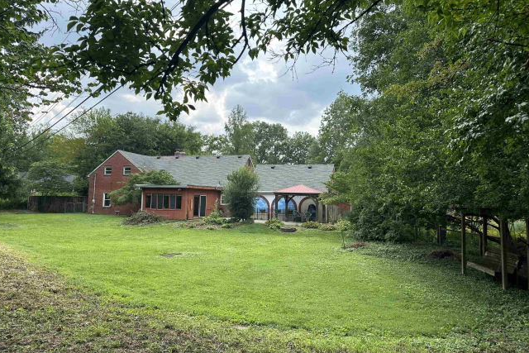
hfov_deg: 69.4
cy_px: 179
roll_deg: -2.4
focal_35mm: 26
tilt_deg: +3.2
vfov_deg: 49.6
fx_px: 382
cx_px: 263
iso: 80
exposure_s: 1/1692
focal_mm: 6.86
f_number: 1.78
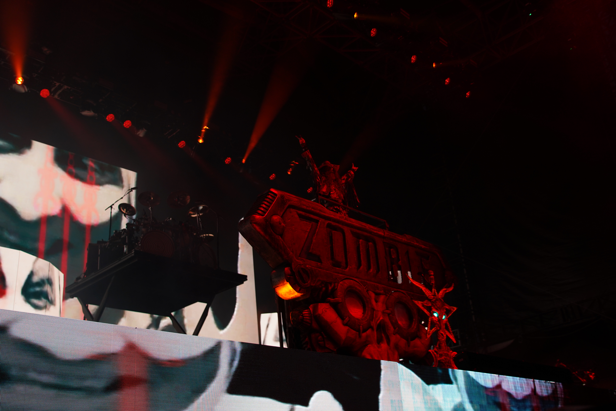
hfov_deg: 53.1
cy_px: 206
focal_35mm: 36
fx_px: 616
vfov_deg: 36.9
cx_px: 308
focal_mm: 36
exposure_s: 1/125
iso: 640
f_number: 4
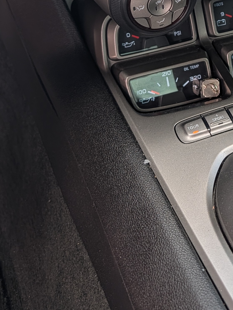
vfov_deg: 27.1
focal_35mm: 66
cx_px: 253
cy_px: -27
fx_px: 591
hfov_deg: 21.2
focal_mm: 6.9
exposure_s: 1/198
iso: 29
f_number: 1.68
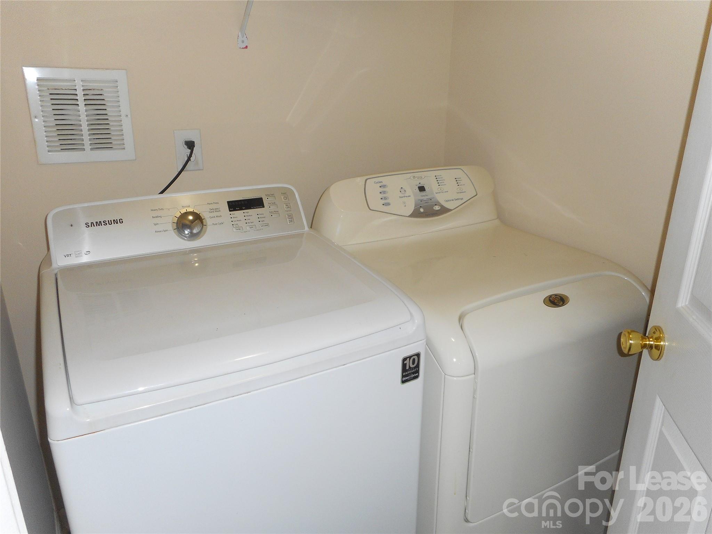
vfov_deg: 54.9
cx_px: 356
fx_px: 514
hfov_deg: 69.4
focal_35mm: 25
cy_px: 267
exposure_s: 1/25
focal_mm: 4.5
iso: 110
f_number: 3.7
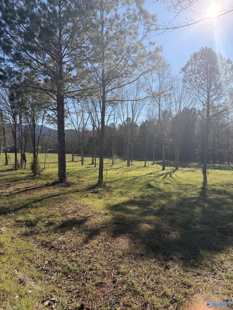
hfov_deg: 56.8
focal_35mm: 24
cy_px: 155
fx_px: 215
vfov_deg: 71.6
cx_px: 116
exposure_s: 1/4405
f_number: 1.78
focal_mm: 6.76
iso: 100
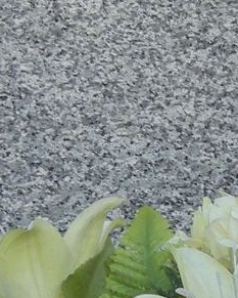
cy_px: 160
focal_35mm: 202
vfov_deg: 9.6
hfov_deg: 7.7
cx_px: 161
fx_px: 1778
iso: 64
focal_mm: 5.3
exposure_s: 1/183
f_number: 2.9
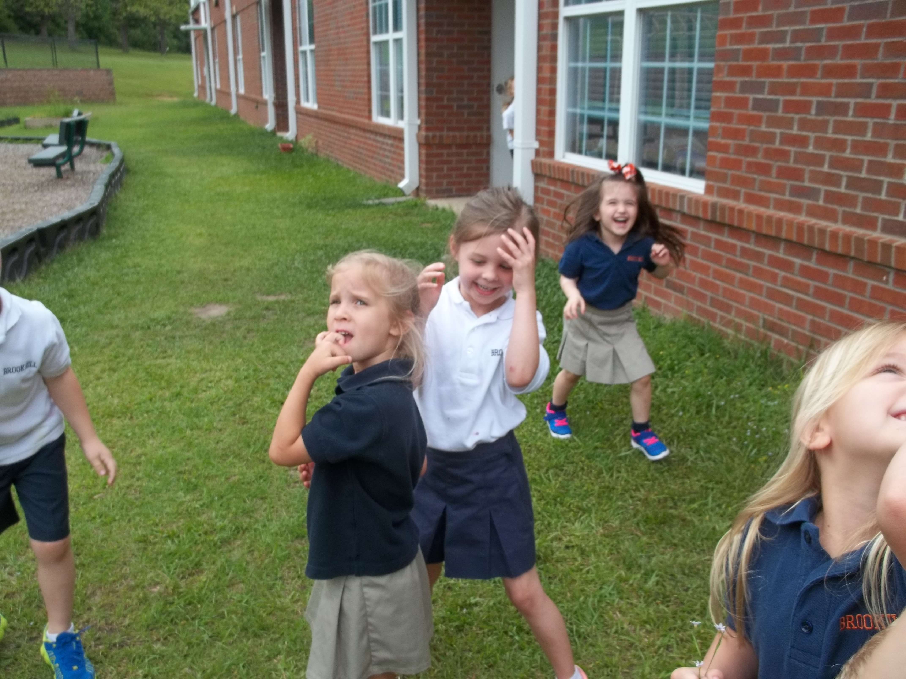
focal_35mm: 33
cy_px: 340
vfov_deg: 42.9
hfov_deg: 55.4
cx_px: 453
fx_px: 864
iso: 64
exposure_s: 1/320
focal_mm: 5.9
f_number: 3.3
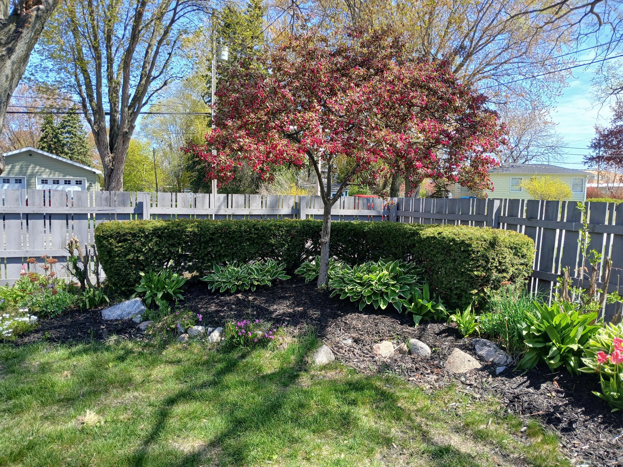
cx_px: 312
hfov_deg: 67.3
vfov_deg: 53.1
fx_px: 468
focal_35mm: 26
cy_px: 234
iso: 20
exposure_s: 1/165
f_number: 1.8
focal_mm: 3.98
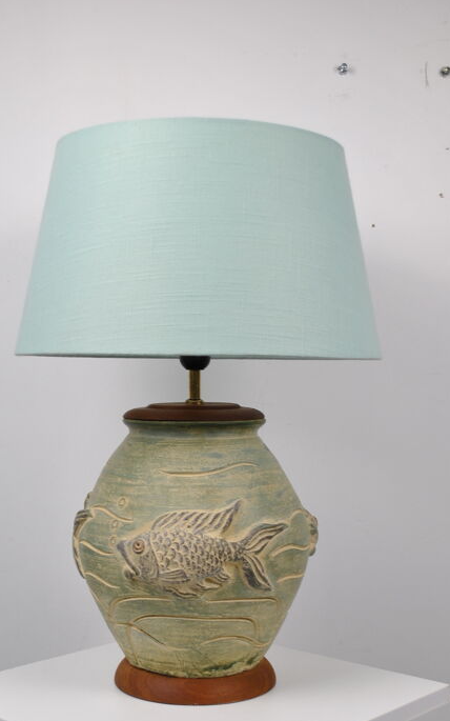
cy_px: 466
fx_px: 1021
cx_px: 197
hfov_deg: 24.8
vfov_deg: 38.5
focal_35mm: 52
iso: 200
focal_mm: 26
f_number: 5
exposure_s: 1/40
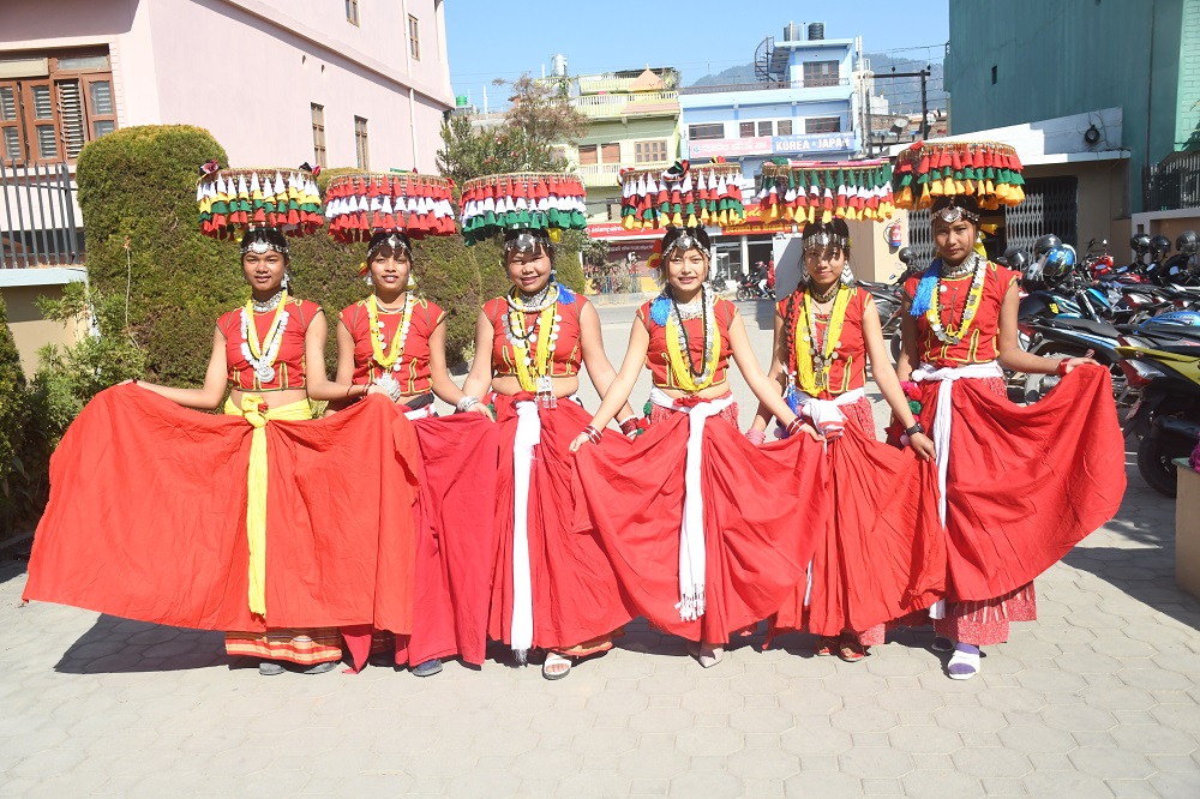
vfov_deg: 38.9
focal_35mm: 34
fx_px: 1133
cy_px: 400
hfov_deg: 55.8
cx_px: 600
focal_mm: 23
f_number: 4
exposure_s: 1/4000
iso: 640
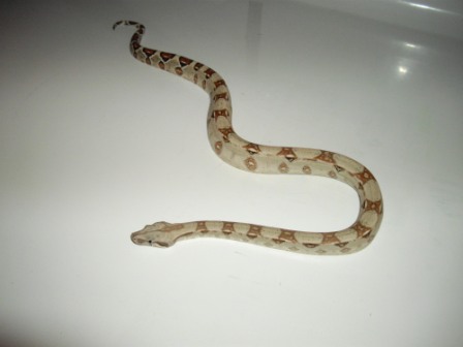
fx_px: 508
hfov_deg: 49.0
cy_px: 174
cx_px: 232
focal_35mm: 38
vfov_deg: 37.7
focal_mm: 7.9
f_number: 2.8
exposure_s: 1/40
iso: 400
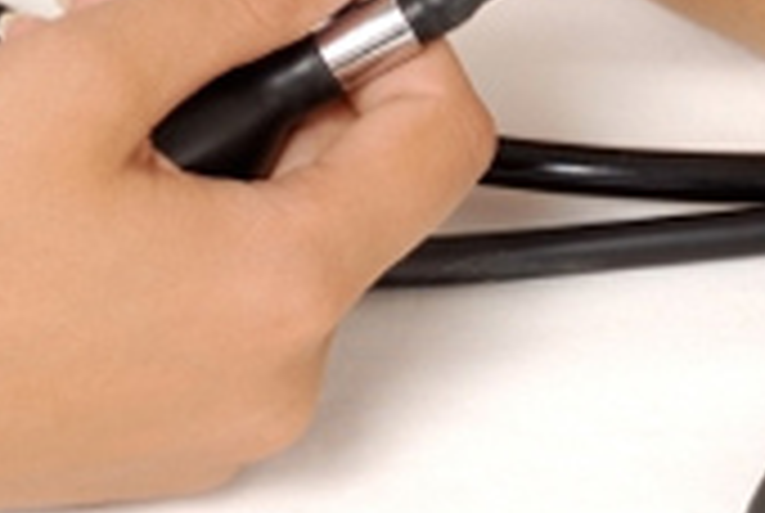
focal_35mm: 352
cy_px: -274
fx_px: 7493
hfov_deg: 5.8
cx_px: 472
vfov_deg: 3.9
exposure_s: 1/500
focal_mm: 50
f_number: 7.1
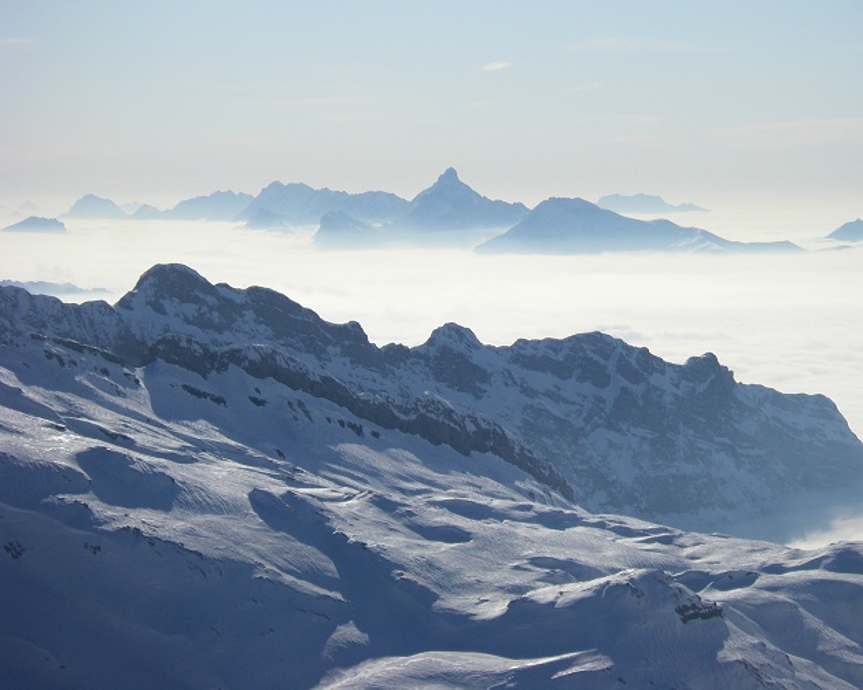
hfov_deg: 15.6
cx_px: 512
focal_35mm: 123
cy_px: 289
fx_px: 3141
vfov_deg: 12.5
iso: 64
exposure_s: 1/640
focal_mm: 16.3
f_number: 8.1
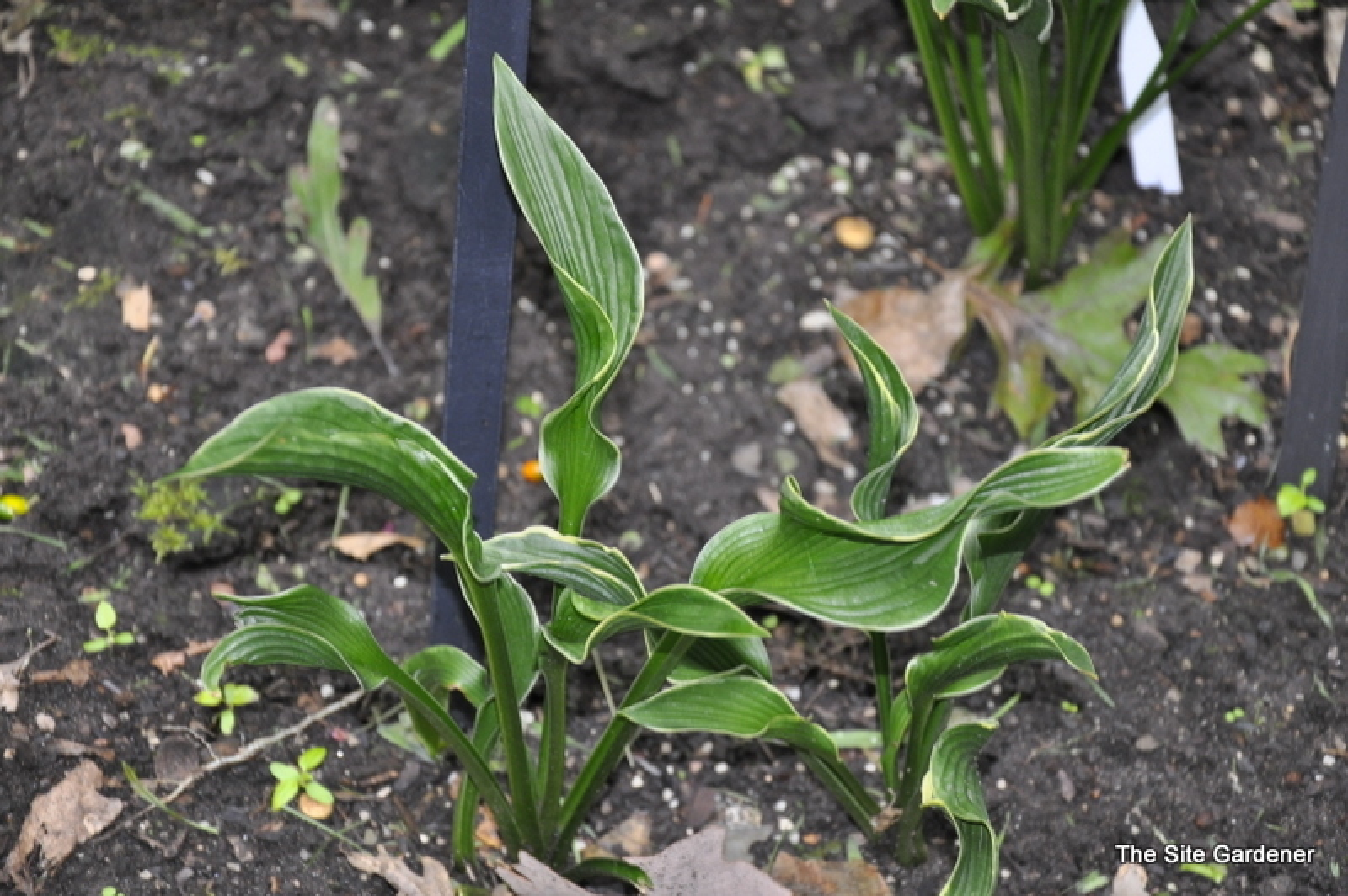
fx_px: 3704
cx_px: 674
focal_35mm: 99
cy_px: 448
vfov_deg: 13.8
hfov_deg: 20.6
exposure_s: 1/60
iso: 800
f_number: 5.3
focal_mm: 66
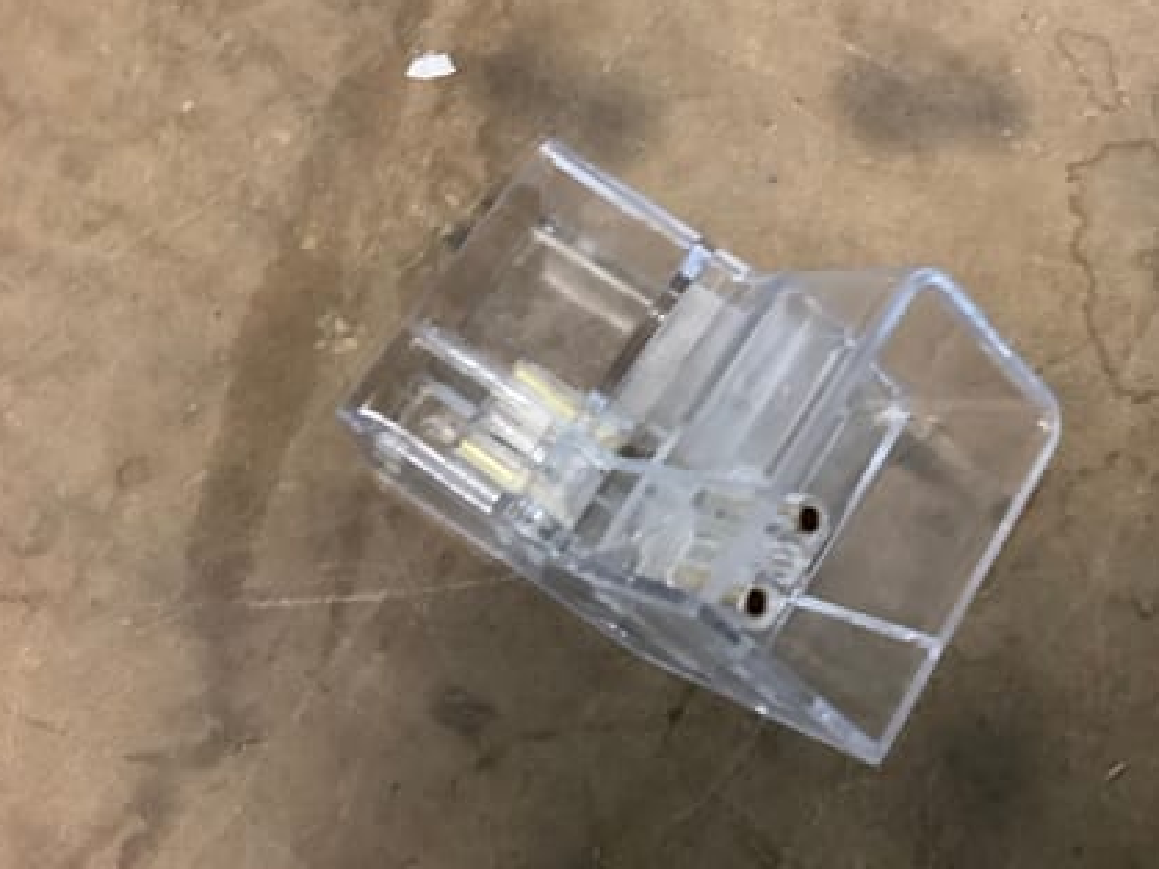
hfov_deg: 50.0
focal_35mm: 37
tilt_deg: -75.9
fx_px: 1238
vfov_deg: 38.6
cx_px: 672
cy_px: 369
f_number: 2.4
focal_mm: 3.3
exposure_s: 1/25
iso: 320
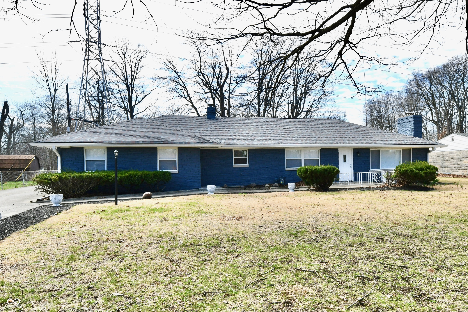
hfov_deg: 86.9
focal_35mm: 19
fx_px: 247
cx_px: 234
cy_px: 156
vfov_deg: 64.6
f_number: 11
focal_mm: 19
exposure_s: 1/500
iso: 640
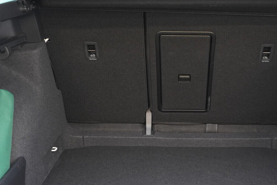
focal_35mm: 51
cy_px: 101
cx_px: 180
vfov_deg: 26.5
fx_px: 393
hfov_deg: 38.5
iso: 800
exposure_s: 1/40
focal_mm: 24
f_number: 2.8
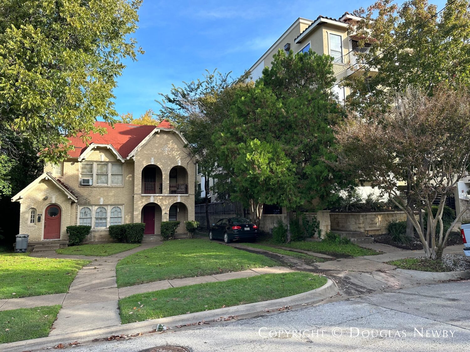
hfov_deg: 71.6
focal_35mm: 24
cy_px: 176
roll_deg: +0.8
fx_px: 326
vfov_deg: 56.8
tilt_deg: +6.5
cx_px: 235
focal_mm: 6.86
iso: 80
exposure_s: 1/734
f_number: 1.78
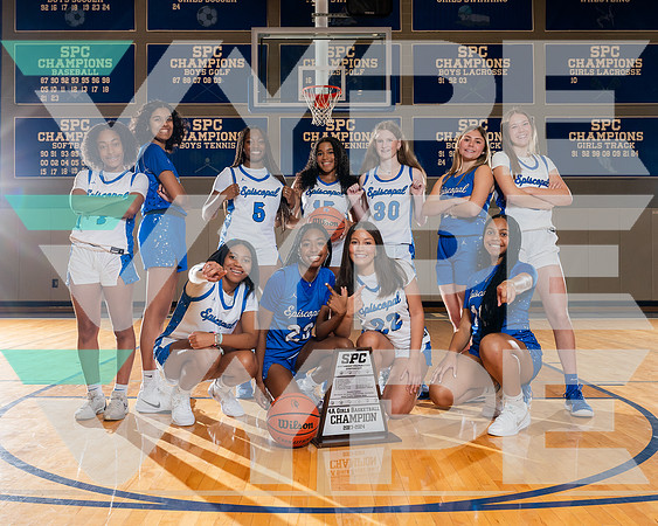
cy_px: 254
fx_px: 661
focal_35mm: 34
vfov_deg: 43.4
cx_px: 319
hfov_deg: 52.9
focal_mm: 29
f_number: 8
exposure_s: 1/250
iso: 1250
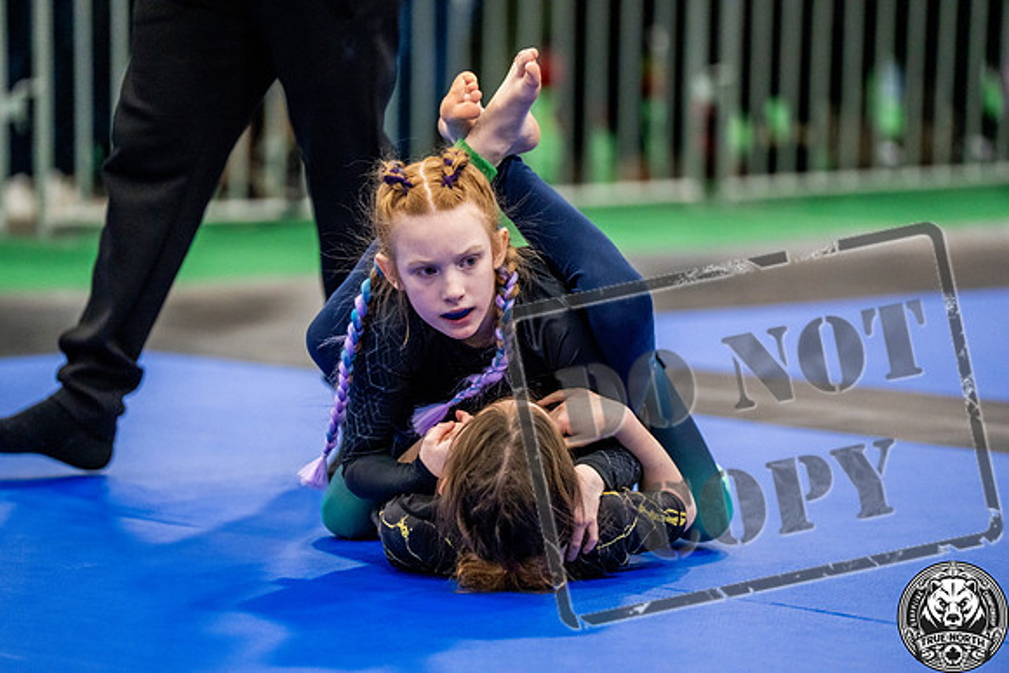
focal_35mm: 200
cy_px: 336
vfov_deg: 6.9
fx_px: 5607
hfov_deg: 10.3
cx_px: 504
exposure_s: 1/500
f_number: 2.8
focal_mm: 200
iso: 5000
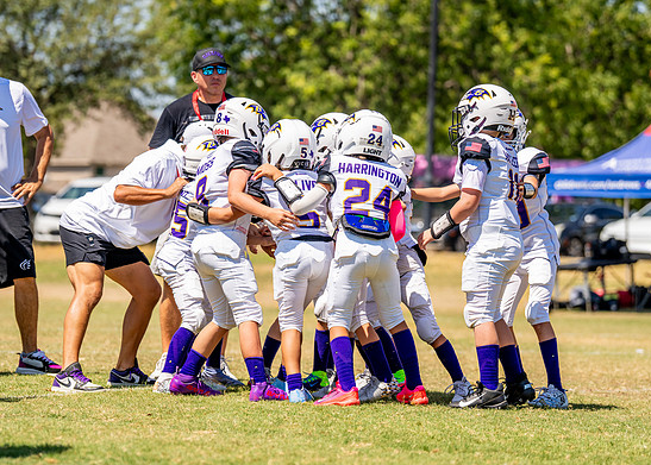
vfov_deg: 8.1
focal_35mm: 178
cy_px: 205
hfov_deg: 11.3
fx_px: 3292
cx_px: 275
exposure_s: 1/2500
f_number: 2.8
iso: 125
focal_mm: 121
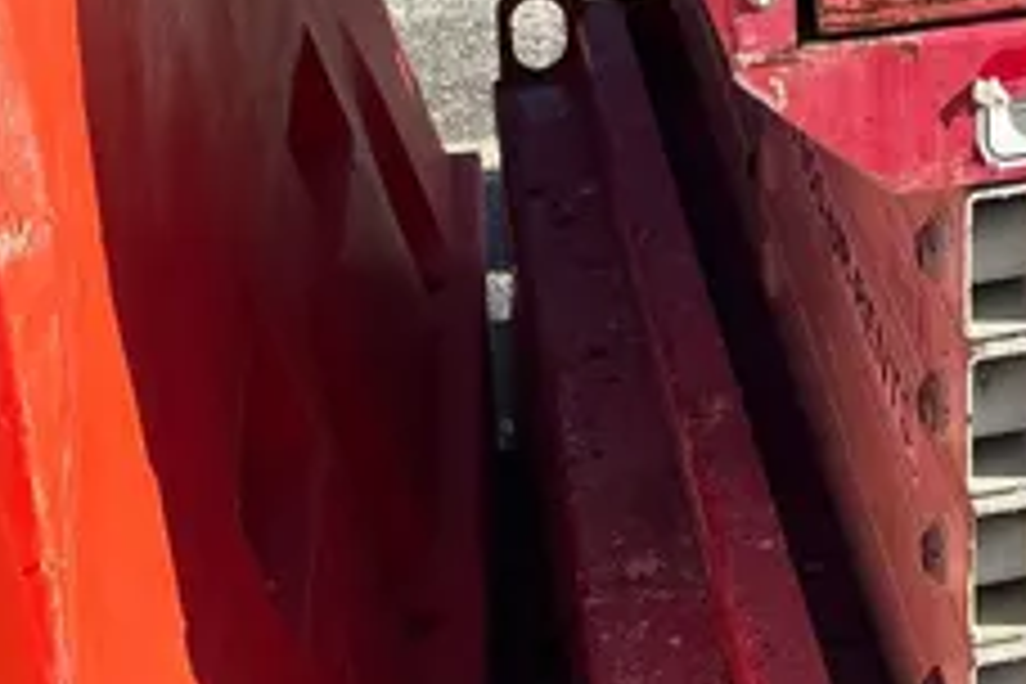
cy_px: -412
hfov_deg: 22.0
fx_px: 2479
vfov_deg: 14.4
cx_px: 1143
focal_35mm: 87
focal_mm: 5.96
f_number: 1.6
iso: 50
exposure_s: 1/1695
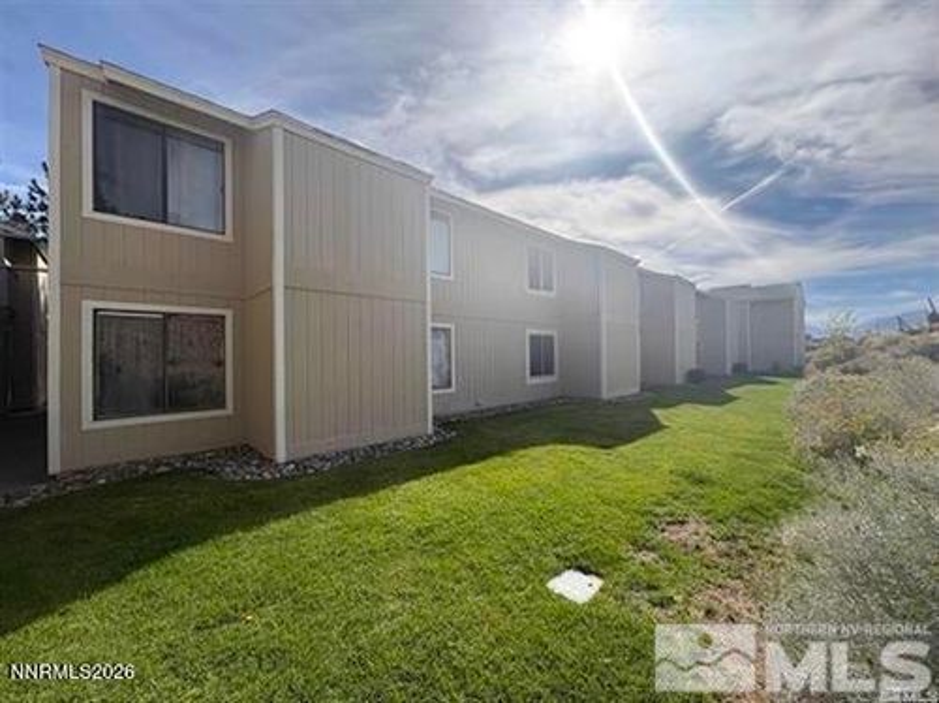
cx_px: 470
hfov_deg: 102.1
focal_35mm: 14
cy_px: 352
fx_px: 379
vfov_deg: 85.6
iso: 64
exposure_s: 1/2146
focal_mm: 2.22
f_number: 2.2
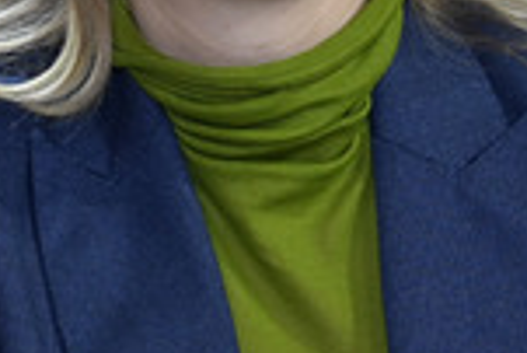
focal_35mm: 170
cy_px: -80
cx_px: 236
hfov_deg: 12.1
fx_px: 2491
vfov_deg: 8.0
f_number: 4
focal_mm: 57
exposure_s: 1/200
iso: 1000
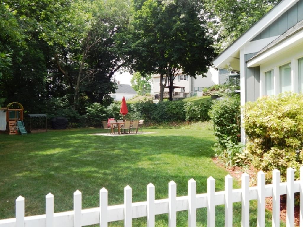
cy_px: 114
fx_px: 271
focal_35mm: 31
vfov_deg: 45.4
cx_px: 152
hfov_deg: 58.4
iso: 125
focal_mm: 5.6
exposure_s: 1/500
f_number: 3.2
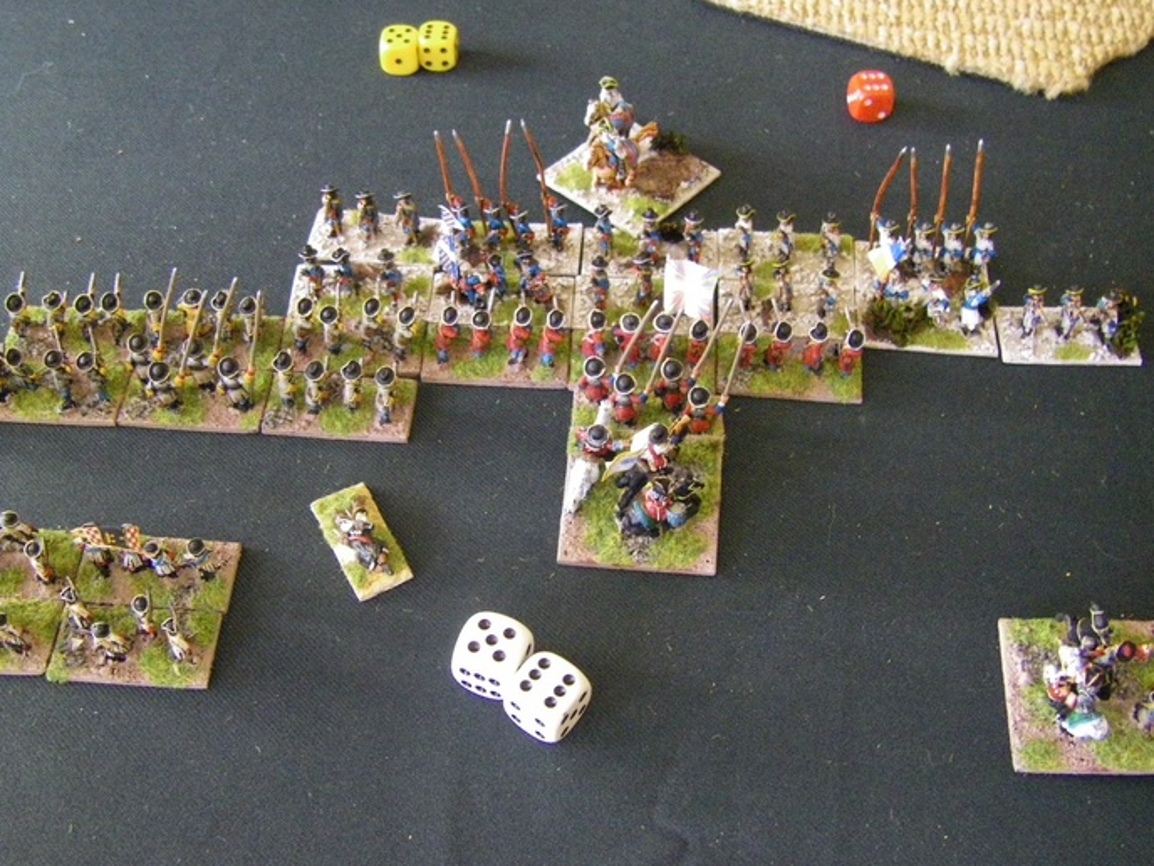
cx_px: 577
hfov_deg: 44.8
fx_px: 1400
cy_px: 433
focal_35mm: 42
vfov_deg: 34.3
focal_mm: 6.3
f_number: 3.5
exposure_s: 1/40
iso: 800
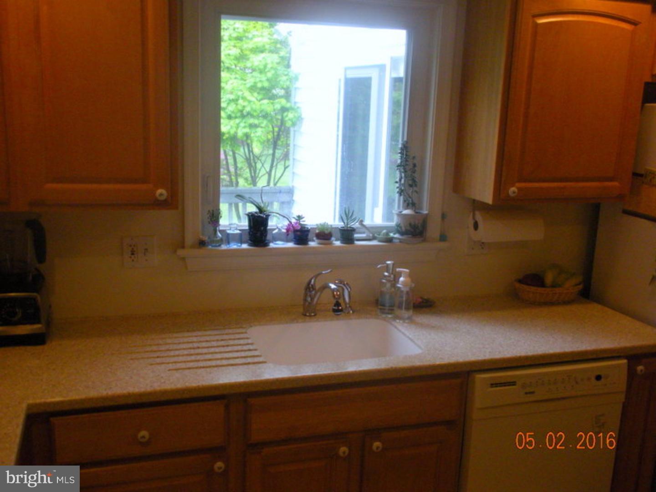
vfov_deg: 39.7
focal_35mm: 36
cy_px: 246
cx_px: 328
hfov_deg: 51.4
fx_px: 682
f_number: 3.5
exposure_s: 1/59.6
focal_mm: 6.3
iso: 325
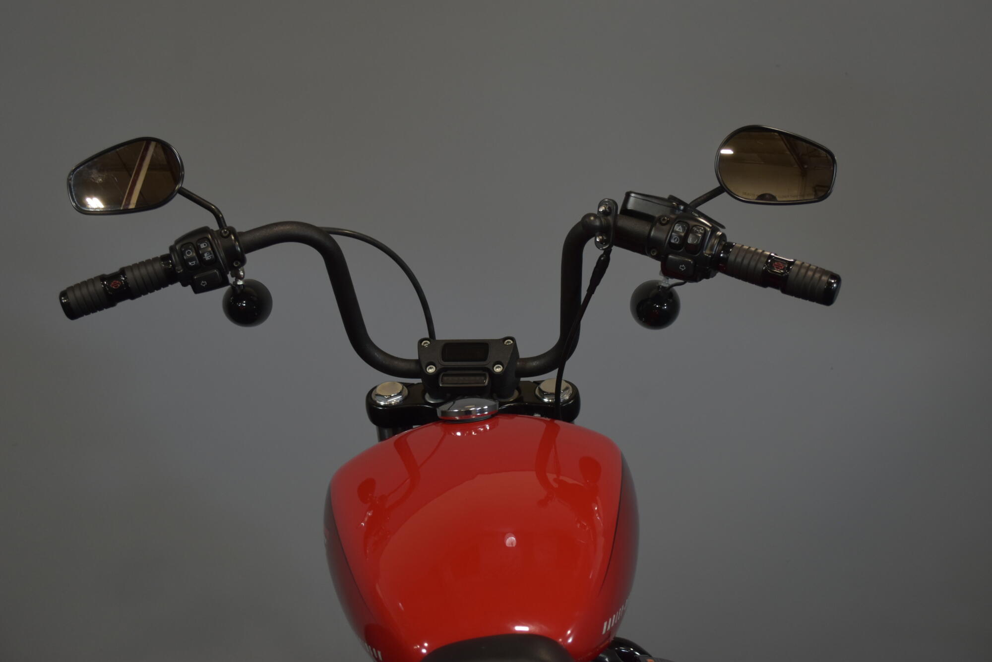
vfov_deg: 25.1
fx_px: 1488
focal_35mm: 54
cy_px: 331
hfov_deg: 36.9
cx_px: 496
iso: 560
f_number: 5
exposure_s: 1/30
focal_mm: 36
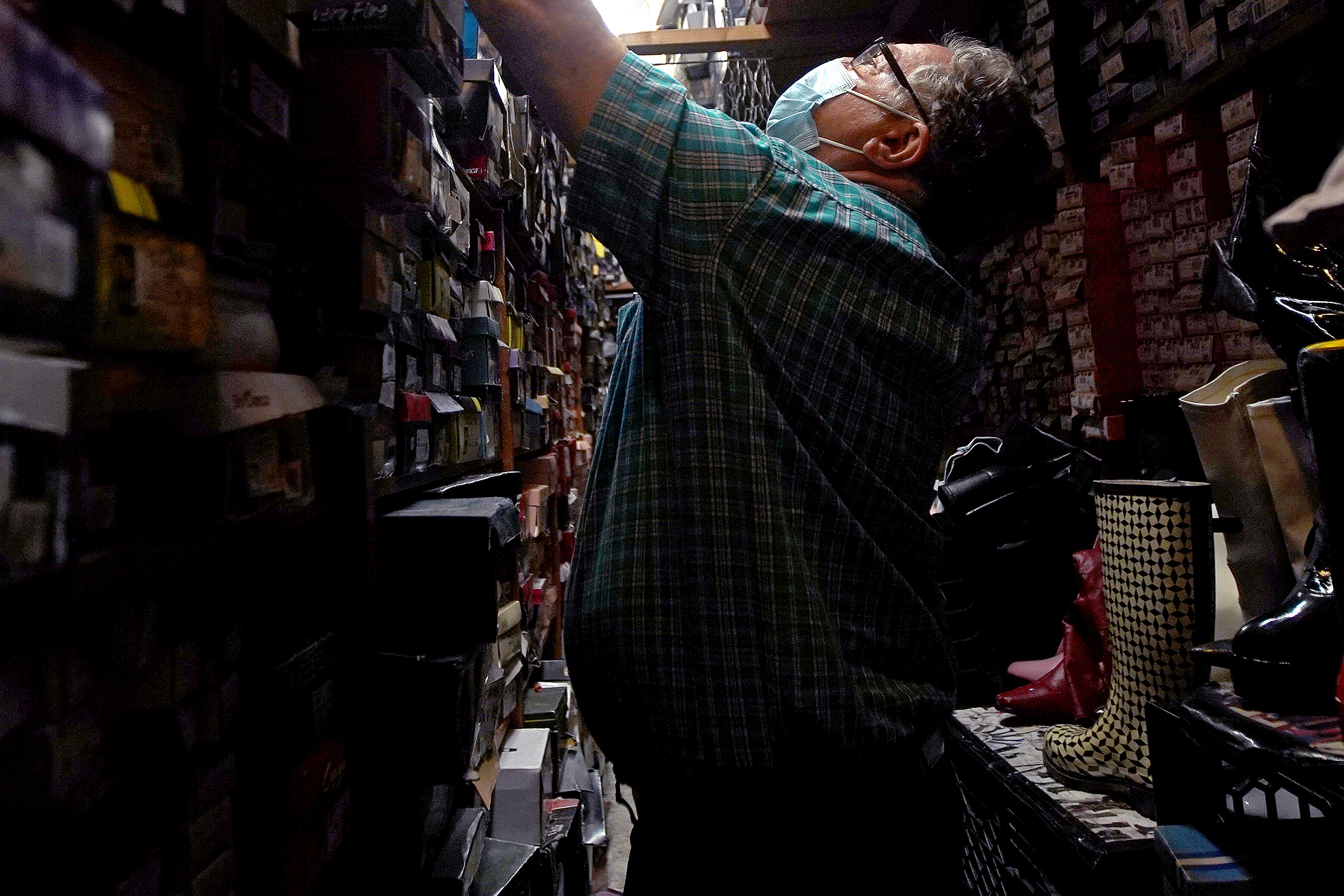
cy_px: 192
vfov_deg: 20.1
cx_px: 700
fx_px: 2501
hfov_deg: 30.1
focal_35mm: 67
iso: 1600
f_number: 2.8
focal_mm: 35
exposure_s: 1/400
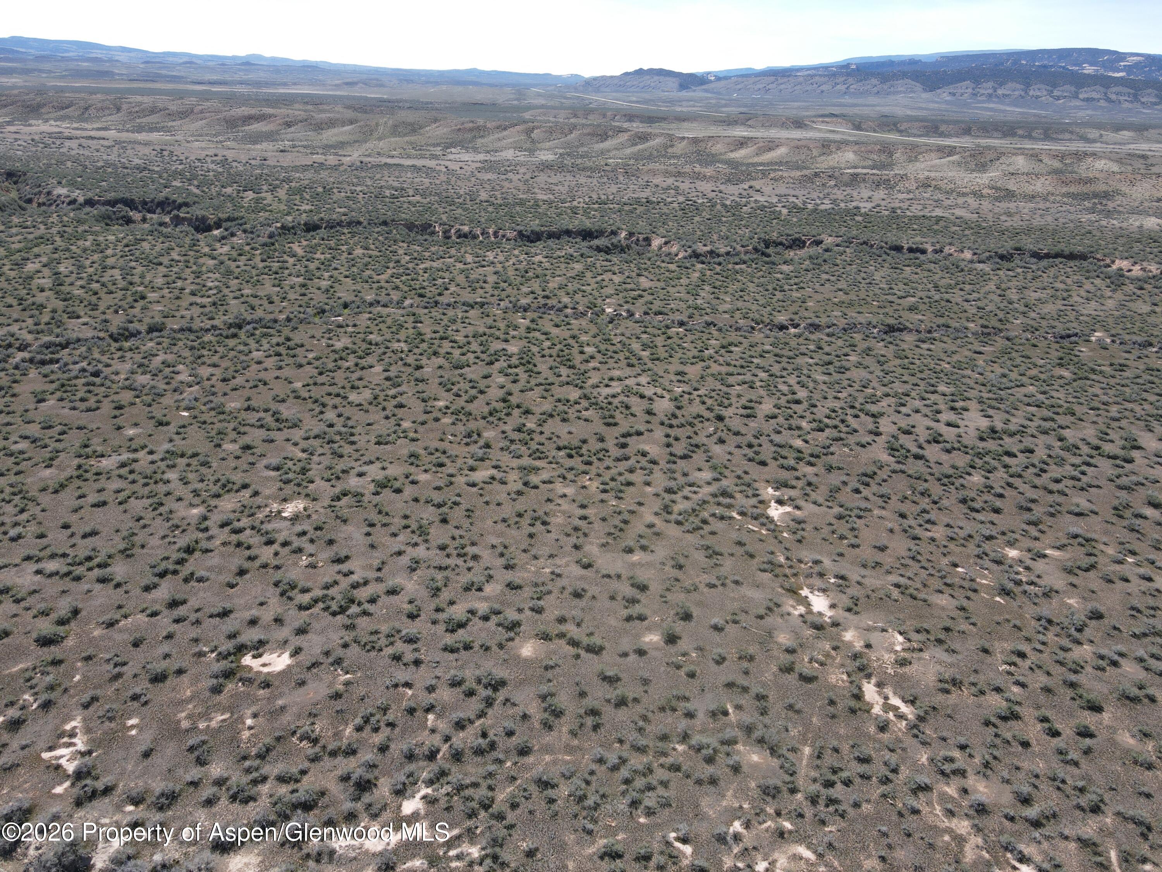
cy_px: 436
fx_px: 806
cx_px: 581
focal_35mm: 24
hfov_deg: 71.6
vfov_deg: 56.8
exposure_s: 1/400
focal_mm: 4.5
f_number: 2.8
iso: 100
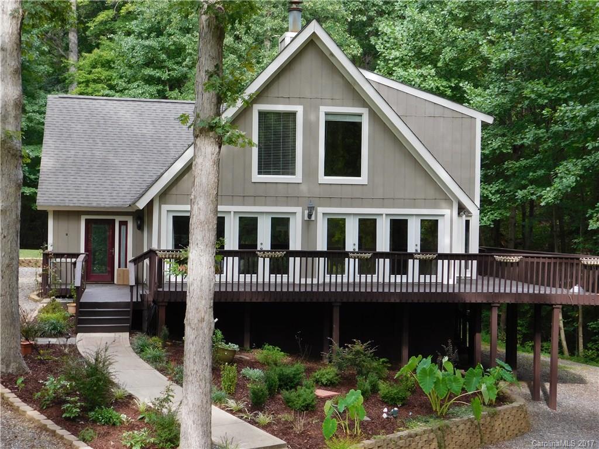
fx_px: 1021
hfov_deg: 32.7
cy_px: 224
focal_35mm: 59
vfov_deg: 24.8
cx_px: 300
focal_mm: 10.4
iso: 125
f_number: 4
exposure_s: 1/100
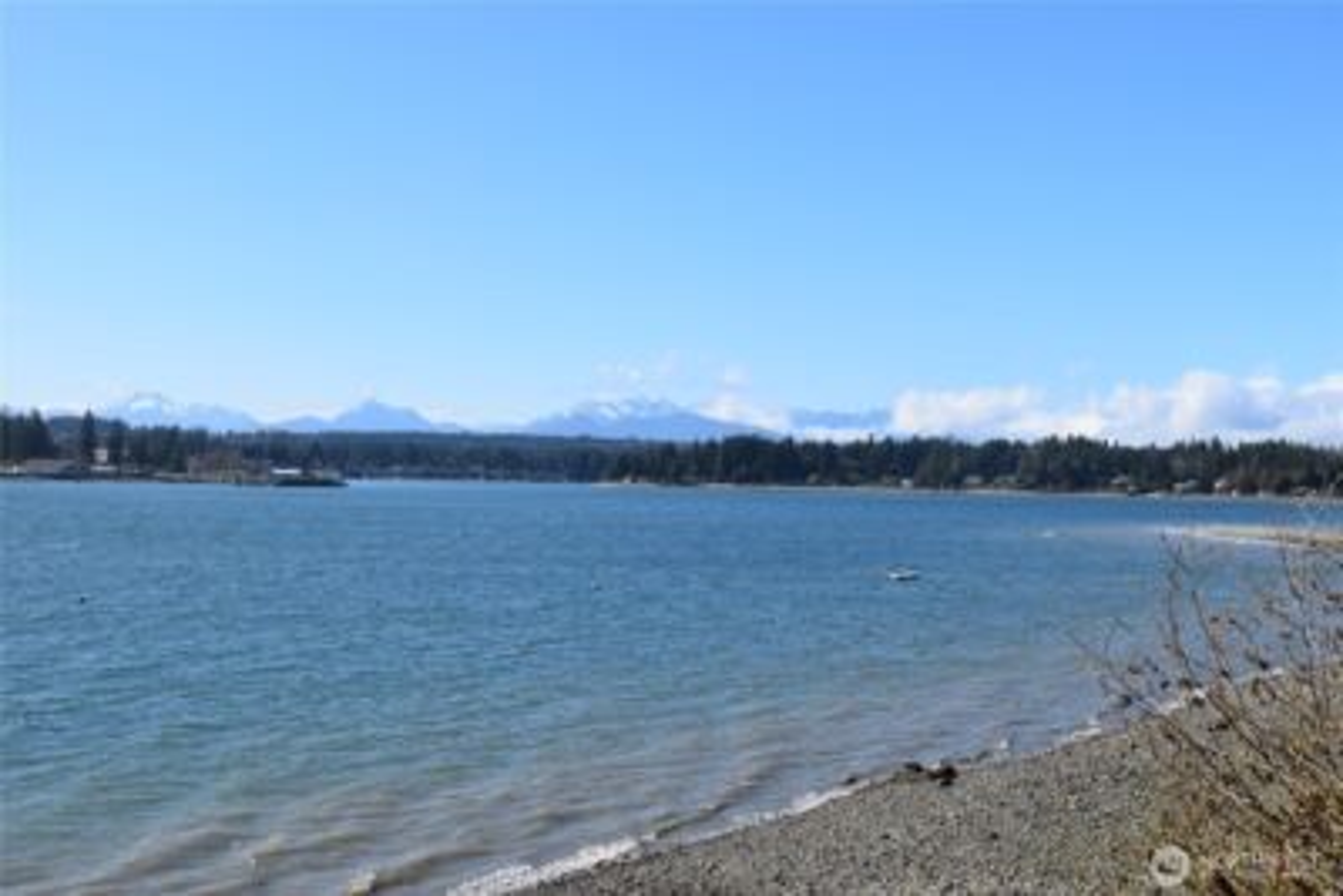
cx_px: 672
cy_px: 448
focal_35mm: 40
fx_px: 1511
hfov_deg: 47.9
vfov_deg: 33.0
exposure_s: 1/400
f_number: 10
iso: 200
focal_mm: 27
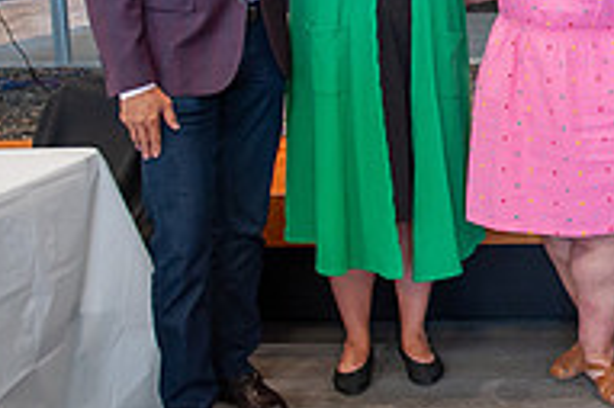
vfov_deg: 18.0
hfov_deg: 23.8
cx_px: 836
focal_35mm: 73
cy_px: -35
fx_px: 1244
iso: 1250
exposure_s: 1/160
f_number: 3.2
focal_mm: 24
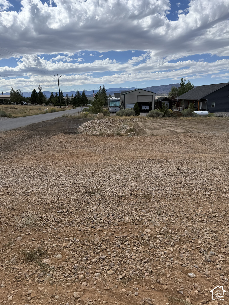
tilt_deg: -14.3
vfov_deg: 71.6
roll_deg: +0.4
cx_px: 114
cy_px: 152
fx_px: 212
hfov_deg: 56.8
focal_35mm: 24
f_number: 1.78
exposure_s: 1/4673
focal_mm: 6.76
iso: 80
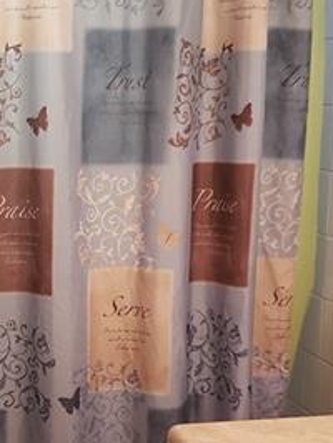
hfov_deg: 19.4
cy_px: 286
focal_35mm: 75
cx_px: 53
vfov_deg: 25.9
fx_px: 960
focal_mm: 4.3
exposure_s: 1/60
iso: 320
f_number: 1.5
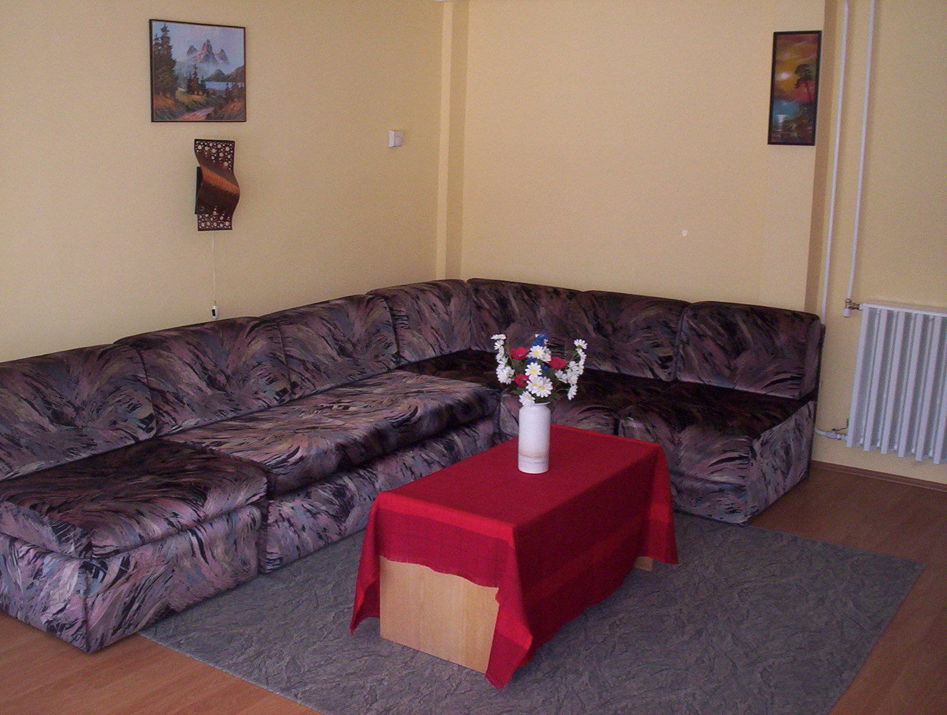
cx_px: 474
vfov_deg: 37.9
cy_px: 358
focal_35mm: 38
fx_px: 1042
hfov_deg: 48.9
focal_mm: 4.99
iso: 140
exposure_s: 1/60
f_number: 4.5
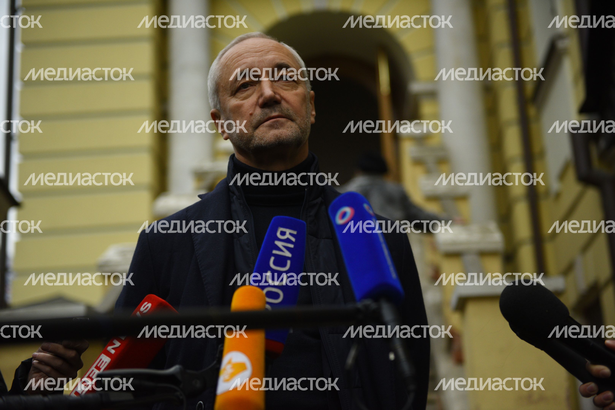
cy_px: 205
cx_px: 308
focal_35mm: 58
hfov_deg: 34.5
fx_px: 991
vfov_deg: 23.4
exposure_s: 1/4000
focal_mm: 58
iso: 1000
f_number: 2.8
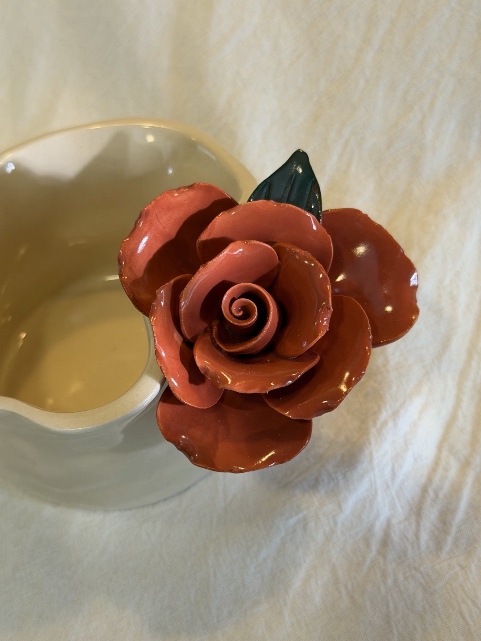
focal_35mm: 48
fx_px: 889
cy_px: 320
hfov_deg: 30.3
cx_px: 240
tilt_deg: -54.2
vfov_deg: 39.7
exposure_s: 1/94
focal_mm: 6.76
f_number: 1.78
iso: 100
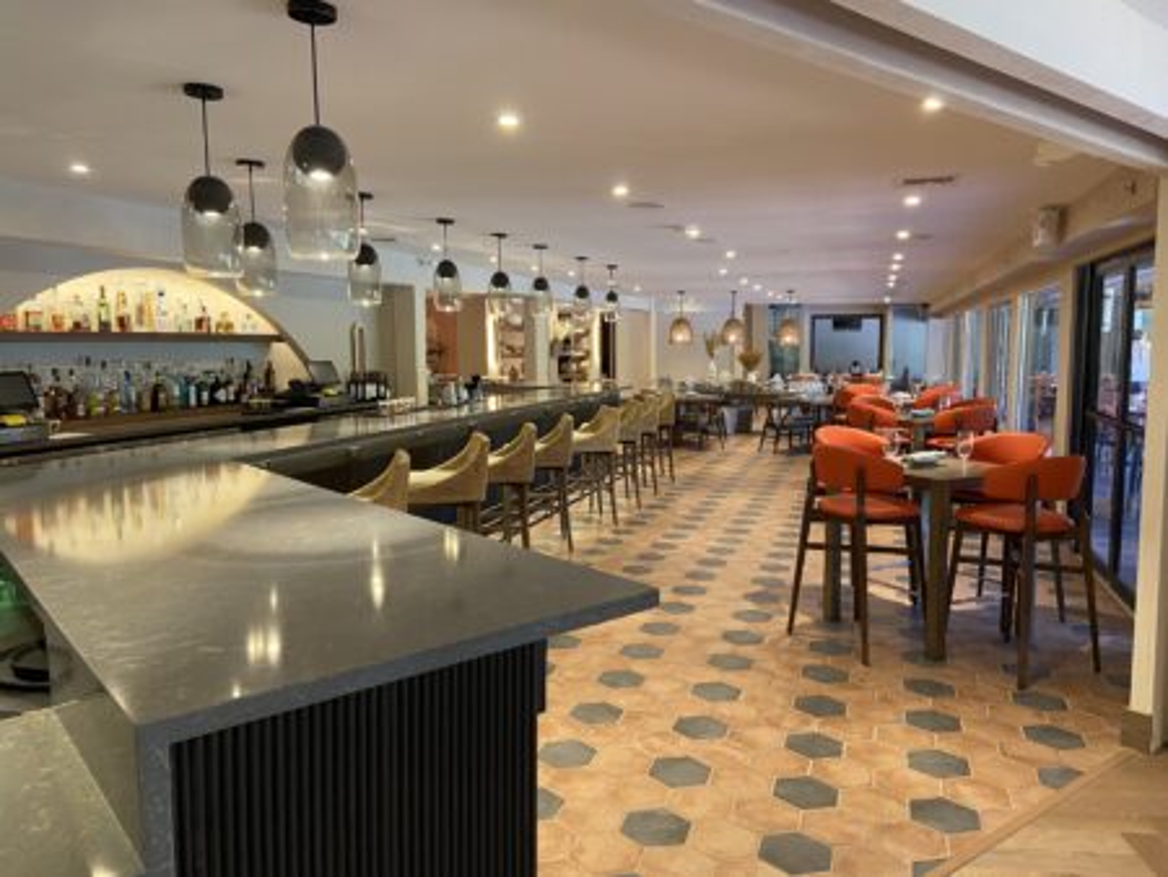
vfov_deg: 53.1
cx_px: 584
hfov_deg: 67.3
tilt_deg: -5.8
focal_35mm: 26
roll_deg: +1.0
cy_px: 438
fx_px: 878
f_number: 1.8
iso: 200
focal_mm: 4.25
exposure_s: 1/60
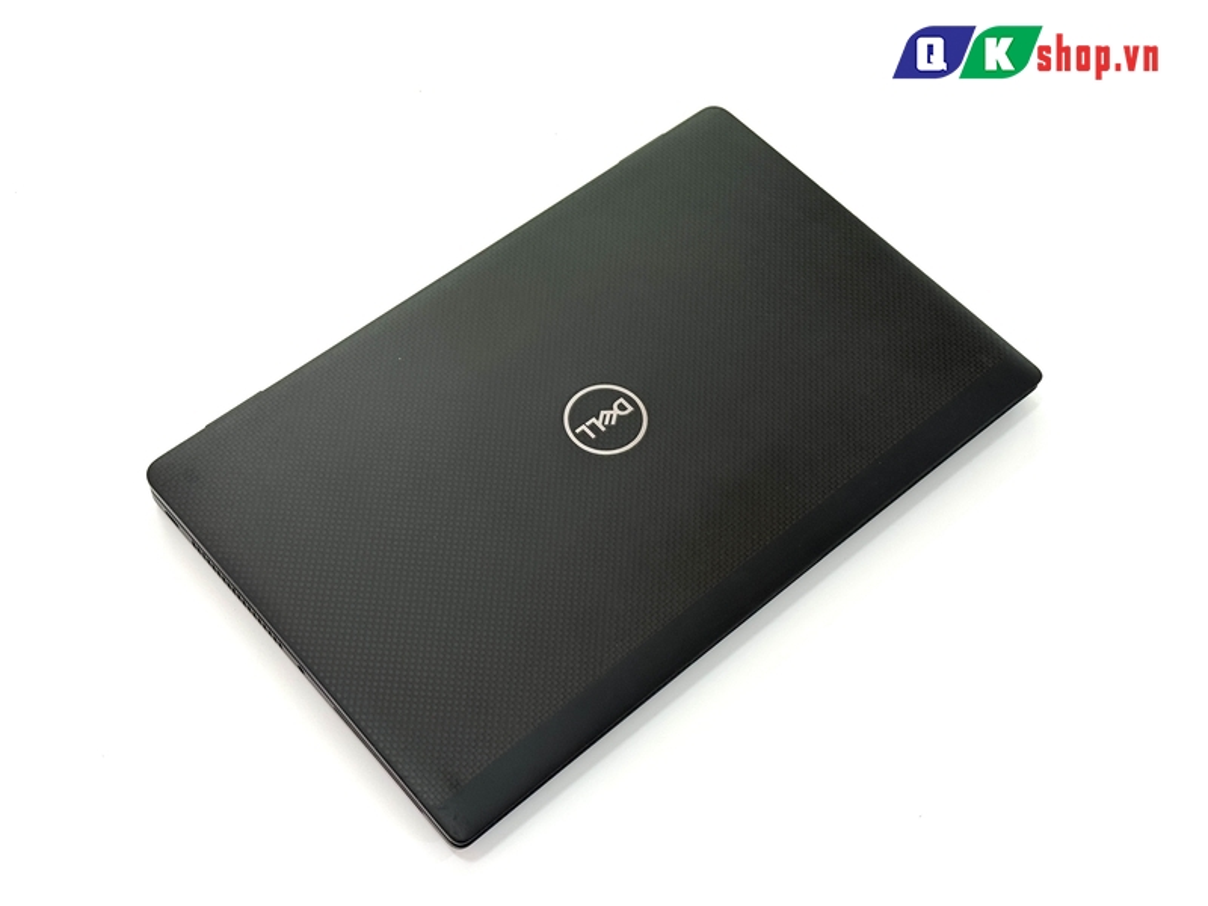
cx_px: 604
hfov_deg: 39.7
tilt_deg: -57.5
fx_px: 1675
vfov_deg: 30.3
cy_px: 453
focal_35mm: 48
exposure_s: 1/121
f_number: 1.78
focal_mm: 6.76
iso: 64
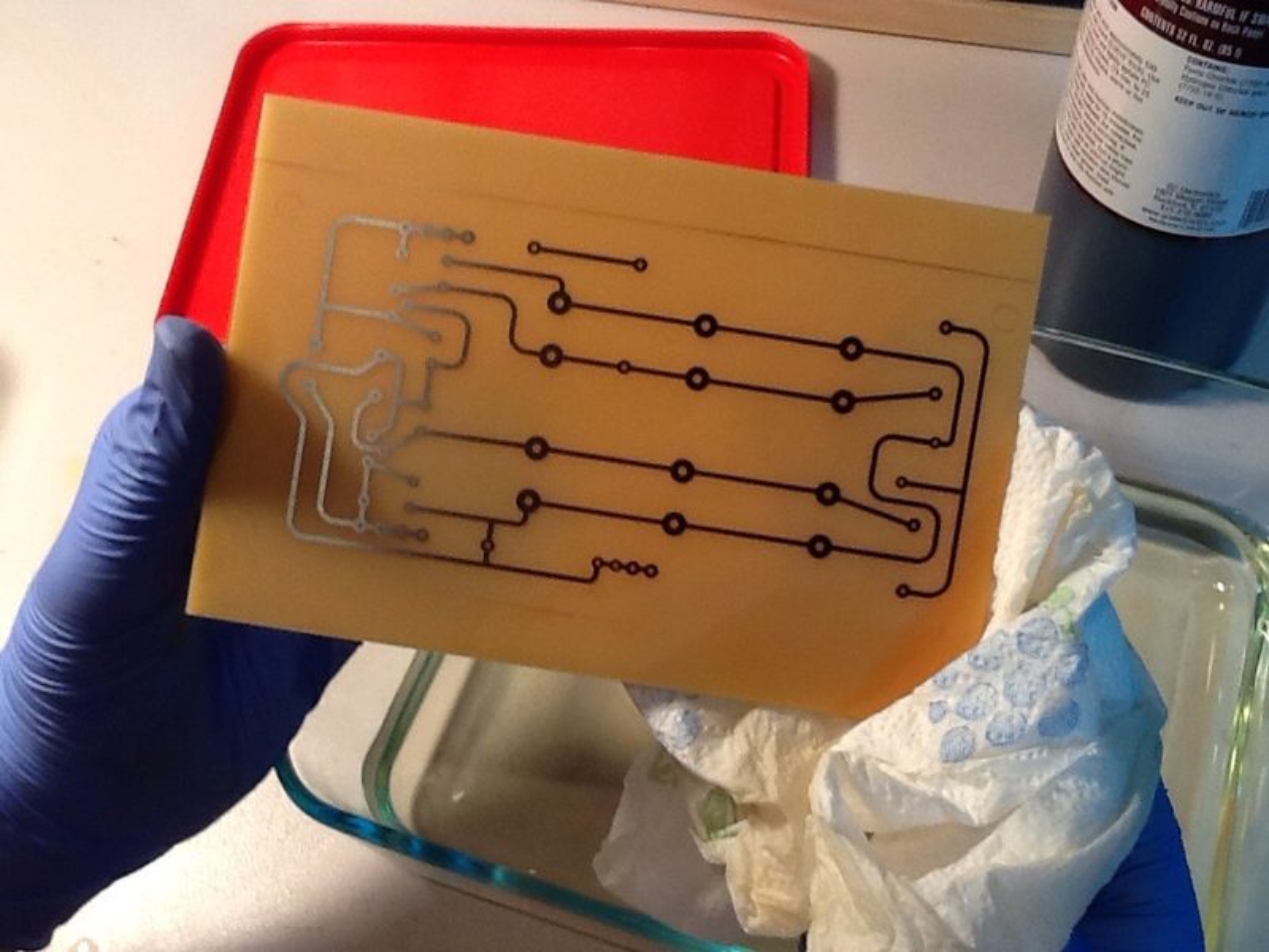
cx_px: 634
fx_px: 1173
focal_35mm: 32
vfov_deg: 44.2
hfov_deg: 56.8
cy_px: 476
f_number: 2.4
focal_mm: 2.03
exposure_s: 1/30
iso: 100
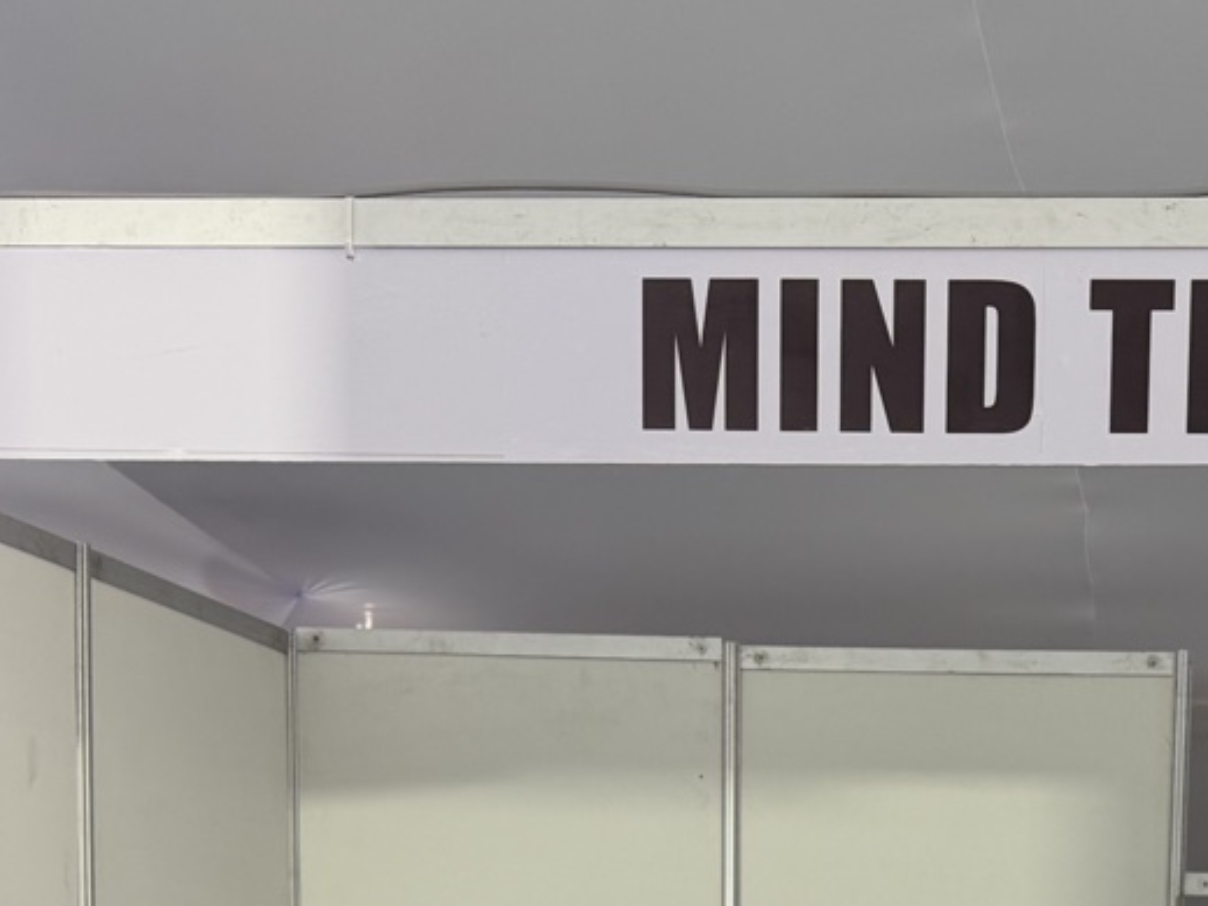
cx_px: 1038
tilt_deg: -6.7
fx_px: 2582
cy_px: 1328
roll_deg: -1.3
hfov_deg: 25.7
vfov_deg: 17.9
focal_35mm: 74
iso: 125
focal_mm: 6.76
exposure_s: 1/52
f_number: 1.78
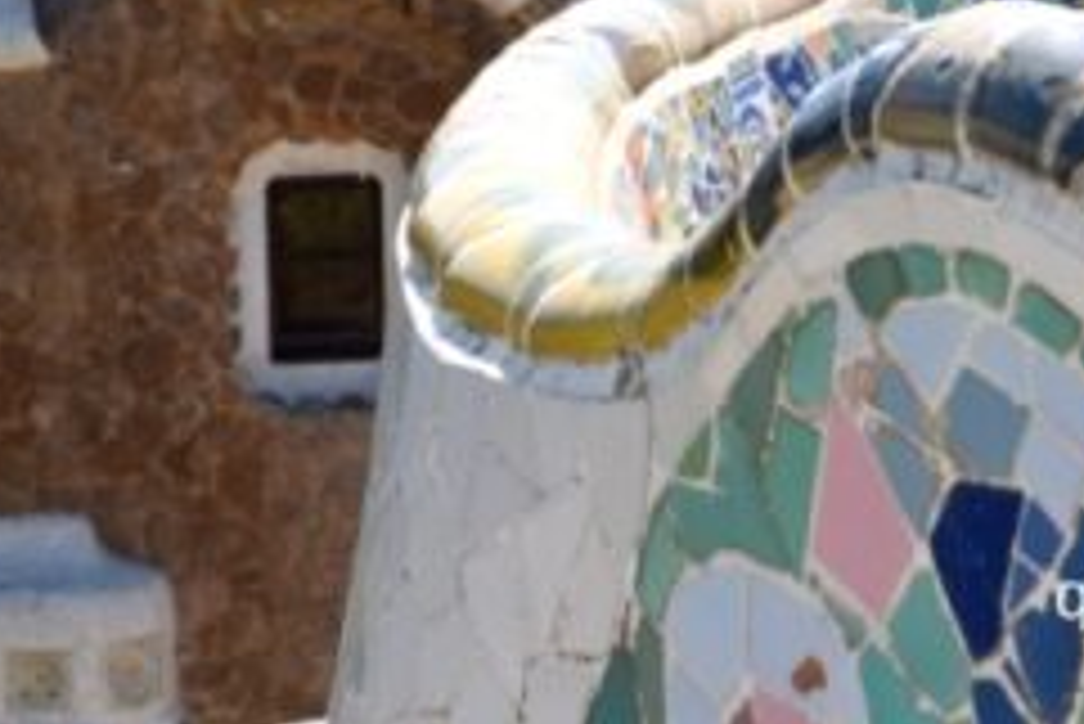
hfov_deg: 9.0
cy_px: -313
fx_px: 6779
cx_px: 1277
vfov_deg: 6.1
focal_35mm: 225
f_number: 9.5
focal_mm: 52
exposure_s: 1/350
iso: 200
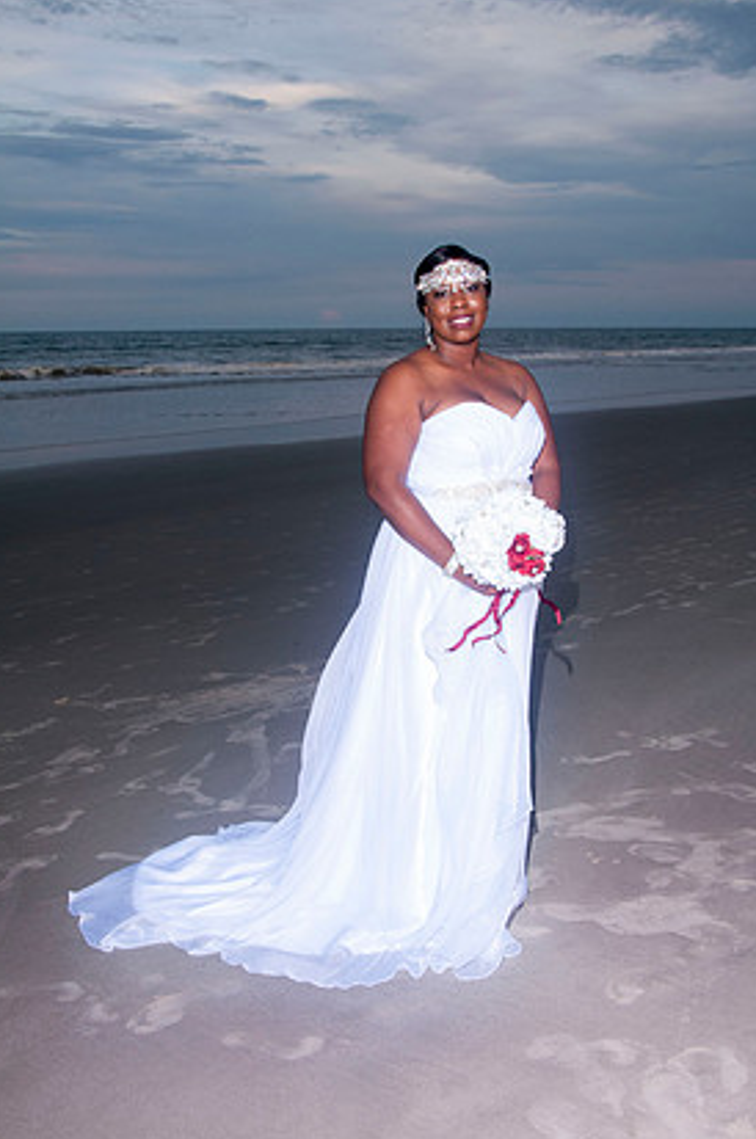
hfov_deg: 36.7
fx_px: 1138
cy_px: 535
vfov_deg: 53.2
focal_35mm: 36
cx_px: 396
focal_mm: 22
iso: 400
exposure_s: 1/250
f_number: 6.3
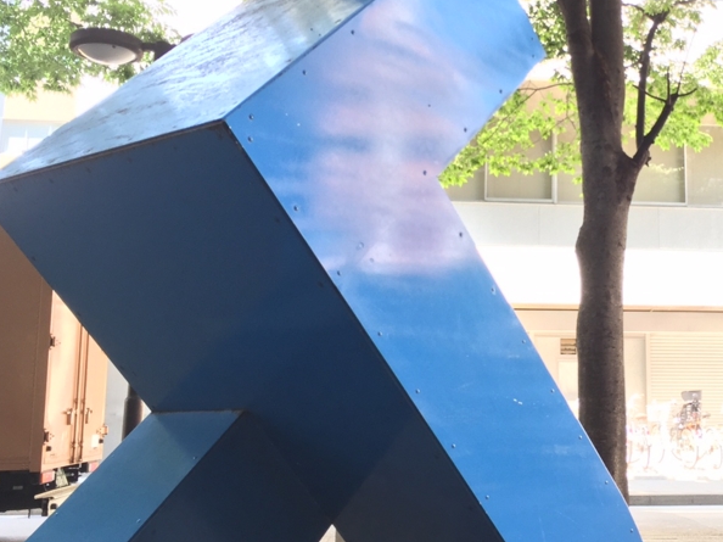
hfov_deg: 37.1
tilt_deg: +11.6
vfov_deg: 29.0
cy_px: 208
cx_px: 555
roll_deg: -0.9
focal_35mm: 50
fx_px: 1044
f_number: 2.2
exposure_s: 1/40
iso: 32
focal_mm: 4.15
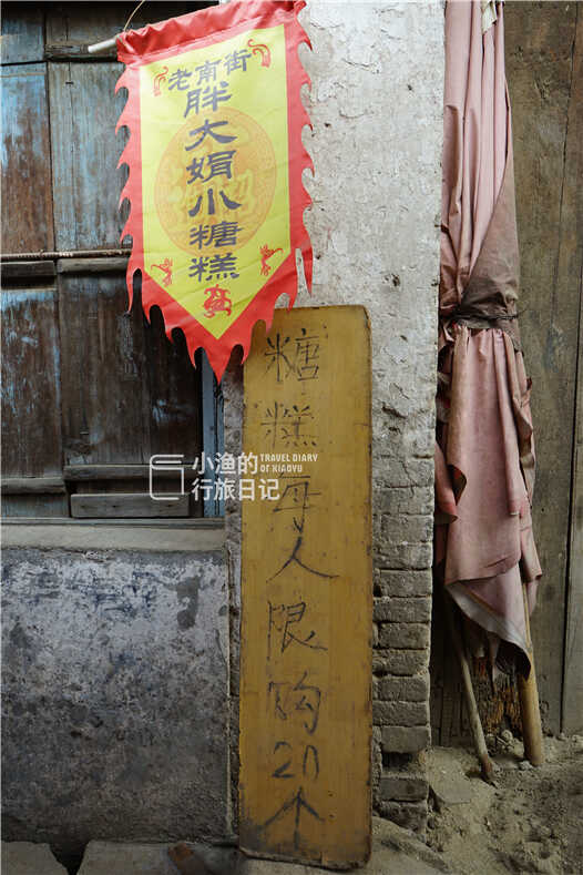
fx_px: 704
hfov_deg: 45.0
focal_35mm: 29
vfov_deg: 63.7
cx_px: 292
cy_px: 438
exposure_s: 1/60
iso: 100
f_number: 6.3
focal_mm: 29
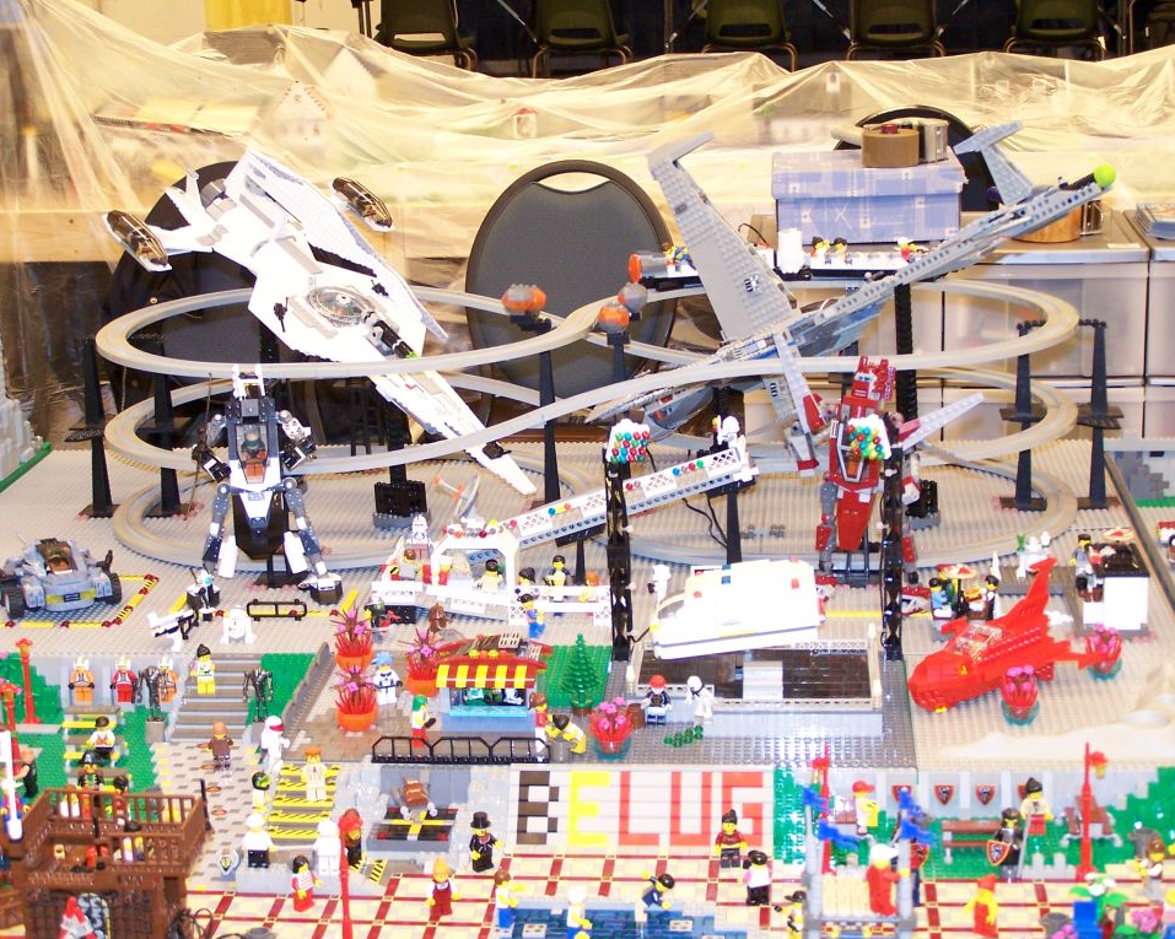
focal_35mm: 70
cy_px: 469
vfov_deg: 21.8
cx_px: 605
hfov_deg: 27.1
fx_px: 2434
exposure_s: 1/6
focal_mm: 11.1
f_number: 3.2
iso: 140
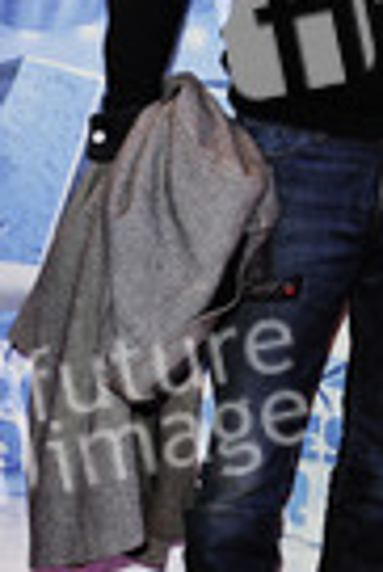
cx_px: 553
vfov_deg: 18.2
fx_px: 1783
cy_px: 210
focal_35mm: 112
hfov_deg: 11.8
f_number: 5.6
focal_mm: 38
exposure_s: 1/200
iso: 1600
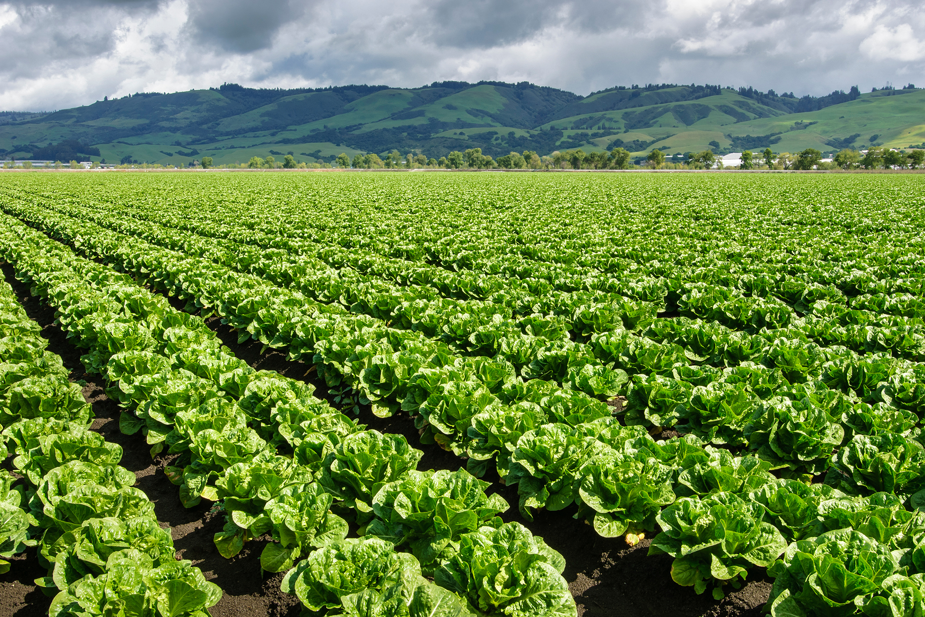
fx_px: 1002
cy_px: 308
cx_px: 462
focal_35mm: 39
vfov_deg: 34.2
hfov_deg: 49.6
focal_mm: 26
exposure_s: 1/40
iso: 100
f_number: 16
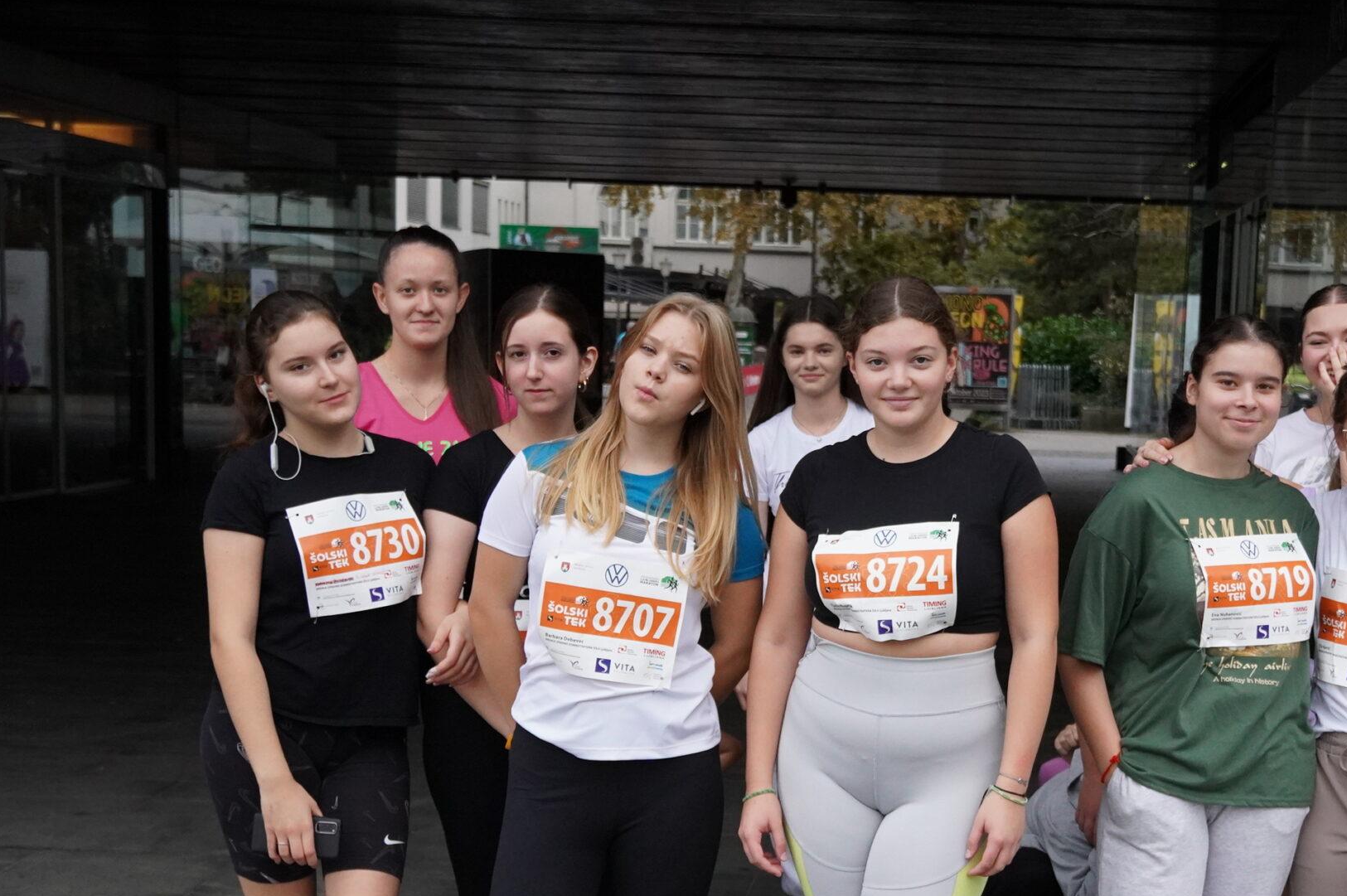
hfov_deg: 31.2
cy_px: 682
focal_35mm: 64
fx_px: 2385
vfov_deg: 21.1
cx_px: 952
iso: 2000
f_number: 4
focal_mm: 27
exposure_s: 1/2000
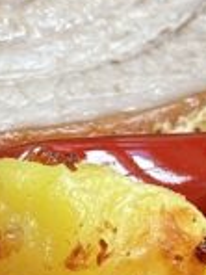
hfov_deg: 5.0
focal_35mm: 293
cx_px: -179
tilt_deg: -31.4
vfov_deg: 6.8
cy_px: 129
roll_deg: +0.7
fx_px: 2325
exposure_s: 1/121
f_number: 1.78
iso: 80
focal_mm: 6.86
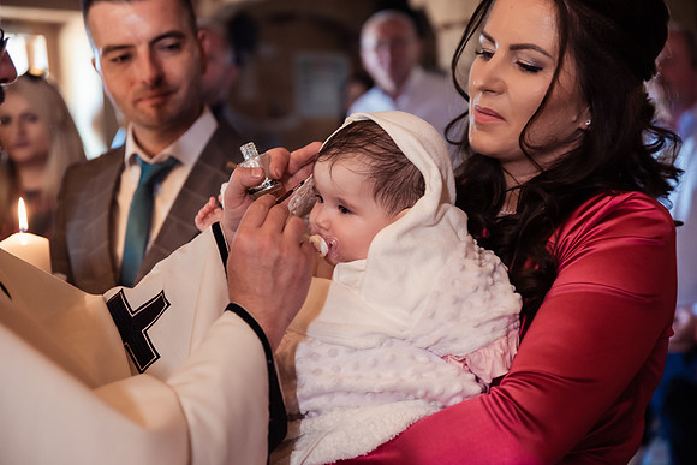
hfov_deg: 33.4
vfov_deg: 22.6
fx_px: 1162
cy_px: 232
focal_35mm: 60
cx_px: 348
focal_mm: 60
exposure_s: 1/125
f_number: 2.8
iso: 1600
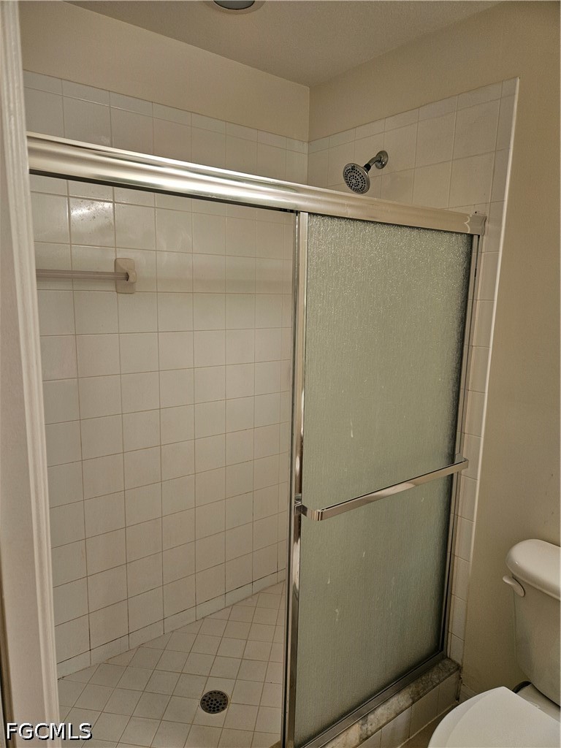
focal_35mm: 23
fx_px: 497
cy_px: 374
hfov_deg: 58.9
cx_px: 280
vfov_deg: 73.9
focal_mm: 5.4
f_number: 1.8
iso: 100
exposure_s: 1/120
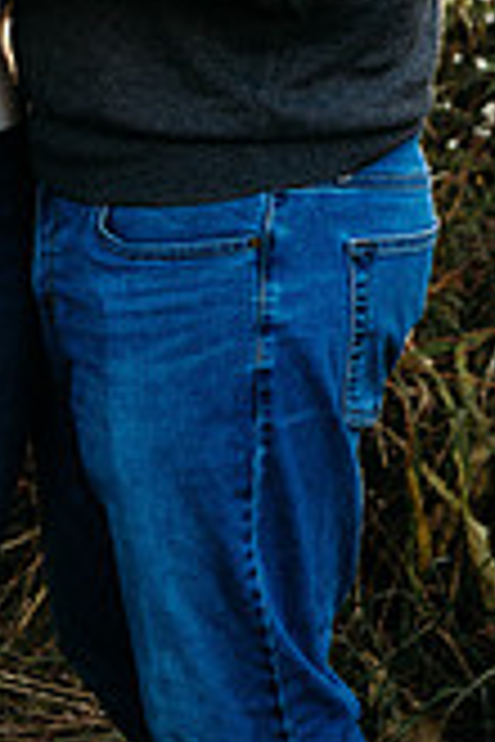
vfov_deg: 10.5
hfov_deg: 7.1
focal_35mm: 191
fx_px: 3939
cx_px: -171
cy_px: -211
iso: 640
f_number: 2.8
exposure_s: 1/800
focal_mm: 70
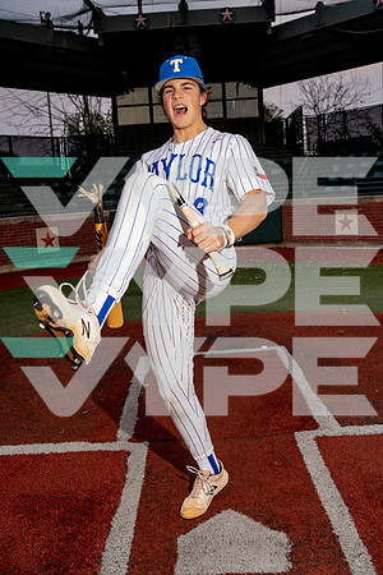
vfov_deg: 54.4
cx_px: 192
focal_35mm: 35
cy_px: 288
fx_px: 558
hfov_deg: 37.9
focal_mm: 35
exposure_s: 1/250
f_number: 5
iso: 800
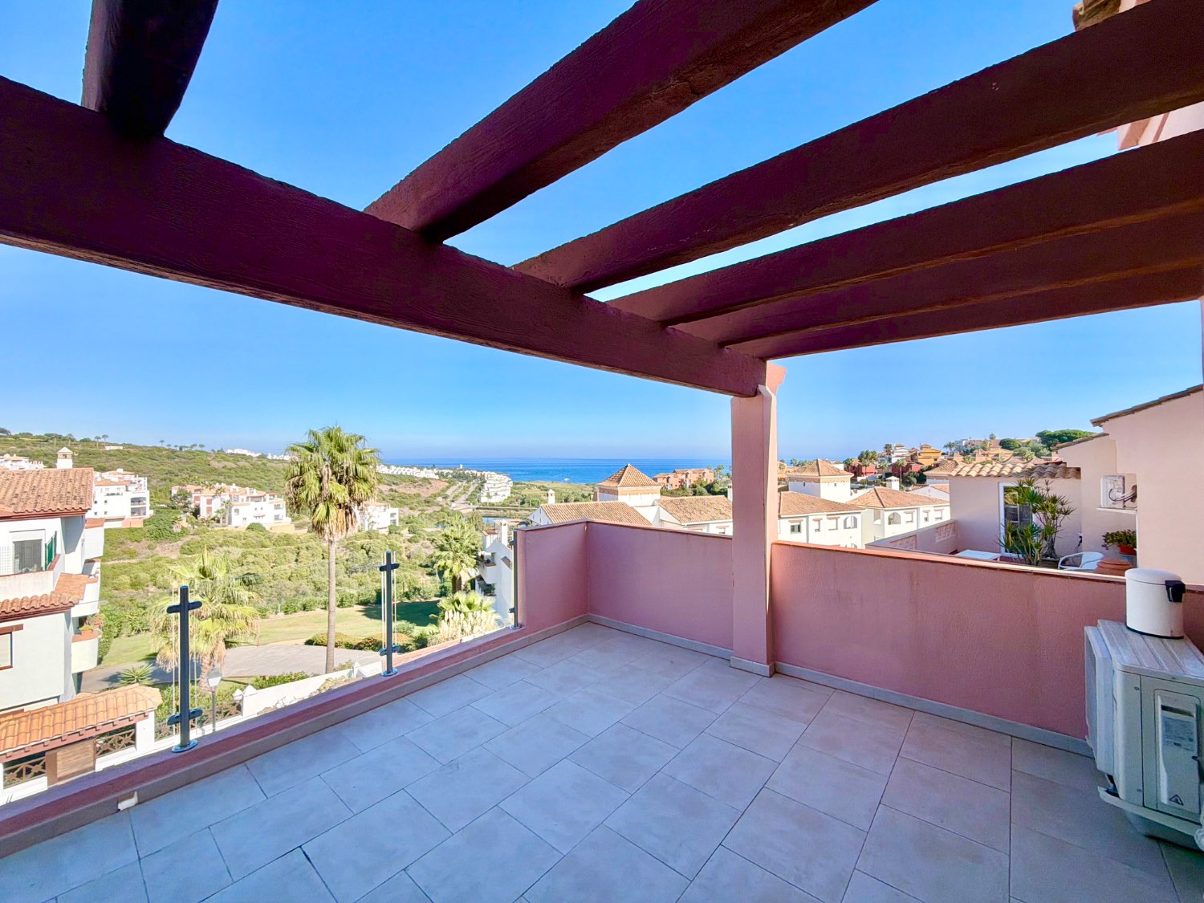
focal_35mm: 14
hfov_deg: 102.1
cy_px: 452
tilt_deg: +0.4
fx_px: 487
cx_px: 602
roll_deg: +0.5
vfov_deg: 85.7
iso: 25
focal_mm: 2.22
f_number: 2.2
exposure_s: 1/770
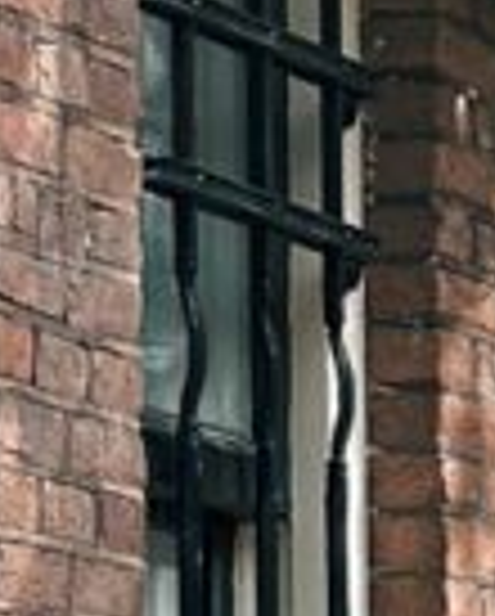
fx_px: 6377
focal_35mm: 349
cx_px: 1422
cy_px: 620
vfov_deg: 5.5
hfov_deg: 4.3
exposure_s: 1/734
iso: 80
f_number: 1.78
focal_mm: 6.86
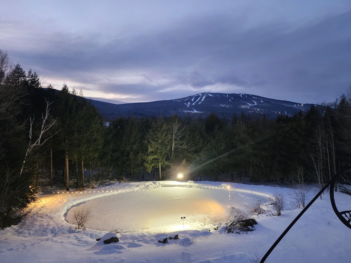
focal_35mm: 24
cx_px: 180
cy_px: 131
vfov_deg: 56.8
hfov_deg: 71.6
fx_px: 243
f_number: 1.8
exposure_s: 1/24
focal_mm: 6.4
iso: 800
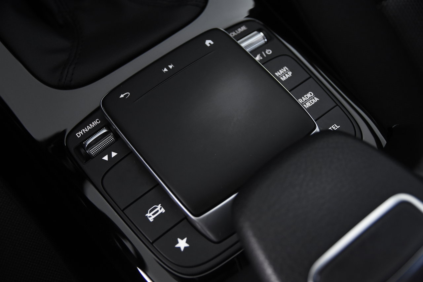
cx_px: 212
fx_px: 458
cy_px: 141
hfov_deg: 49.6
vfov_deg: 34.2
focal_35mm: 39
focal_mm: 26
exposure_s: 1/40
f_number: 3.2
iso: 1600
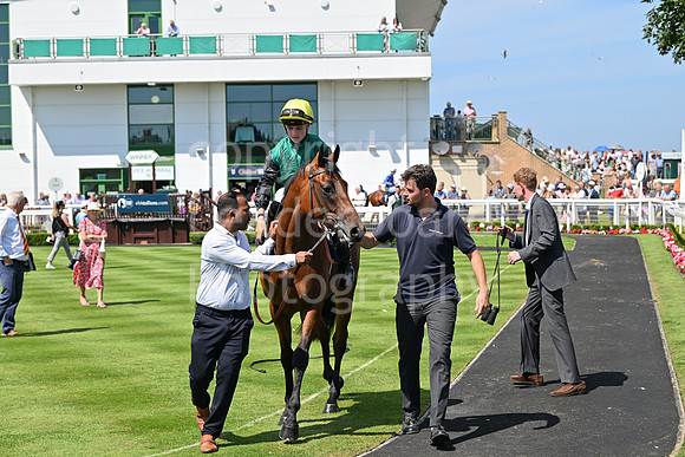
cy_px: 228
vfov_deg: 19.5
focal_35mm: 70
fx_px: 1332
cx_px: 342
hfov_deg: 28.8
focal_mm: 70
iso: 400
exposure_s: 1/2000
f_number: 5.6
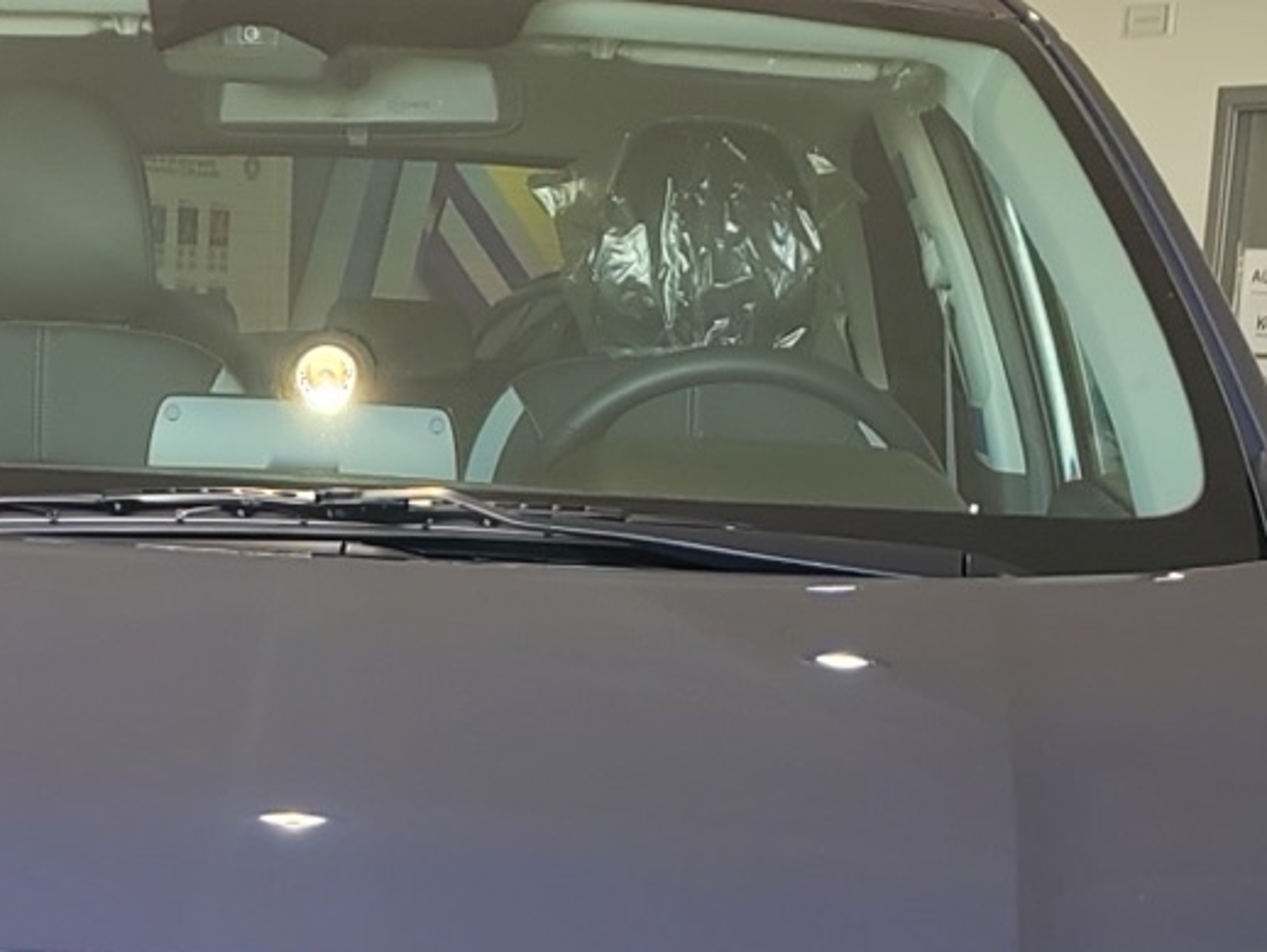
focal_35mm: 100
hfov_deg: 19.6
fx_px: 3662
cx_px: 452
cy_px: 1255
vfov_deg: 14.2
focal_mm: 5.52
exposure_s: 1/100
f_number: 1.9
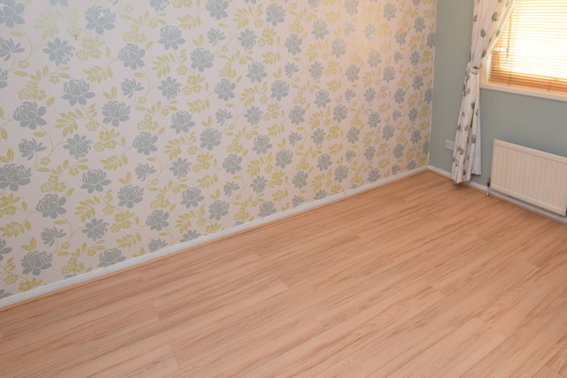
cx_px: 330
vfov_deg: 52.0
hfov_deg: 73.2
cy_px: 123
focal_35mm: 24
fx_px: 378
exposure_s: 1/100
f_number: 5
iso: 800
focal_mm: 10
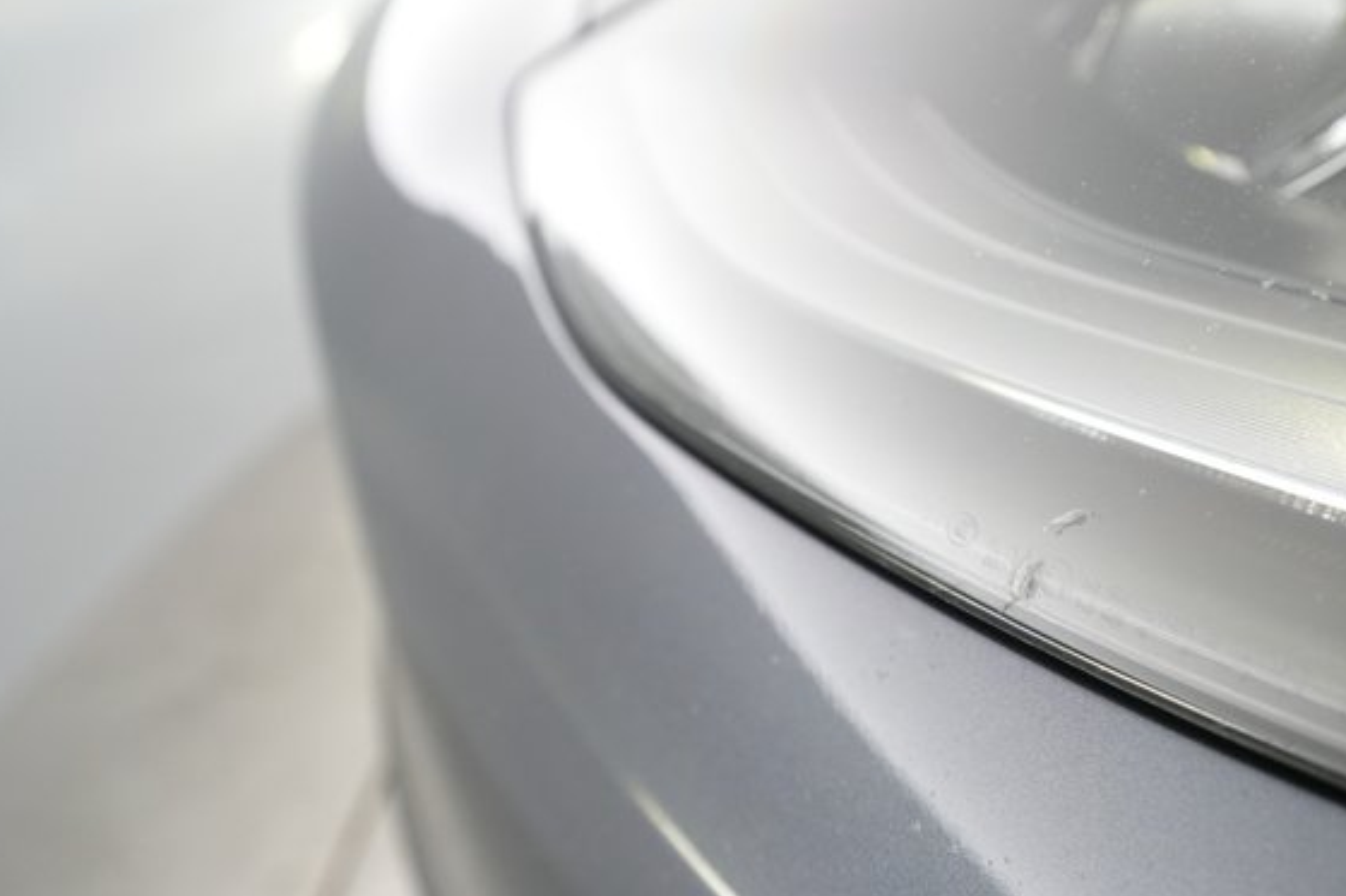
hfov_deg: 58.6
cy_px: 485
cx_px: 755
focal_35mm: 32
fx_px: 1196
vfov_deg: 41.1
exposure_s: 1/100
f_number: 4.5
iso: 4000
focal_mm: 28
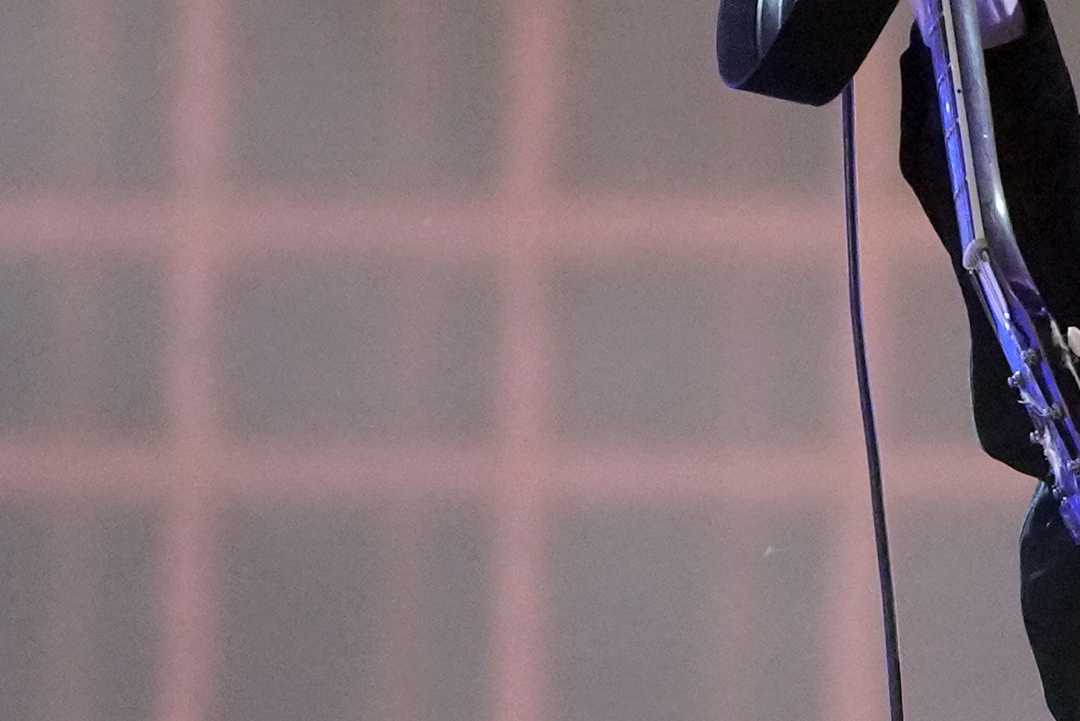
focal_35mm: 2043
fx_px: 61301
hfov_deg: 1.0
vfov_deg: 0.7
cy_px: 666
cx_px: 1579
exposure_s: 1/800
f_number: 5.6
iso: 5000
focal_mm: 297
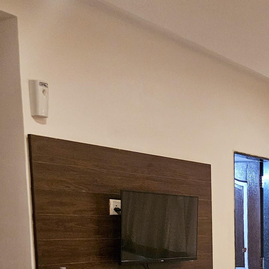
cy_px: 302
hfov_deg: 24.5
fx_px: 571
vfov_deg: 24.5
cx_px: 305
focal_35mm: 65
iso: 640
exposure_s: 1/100
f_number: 1.8
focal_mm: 5.4
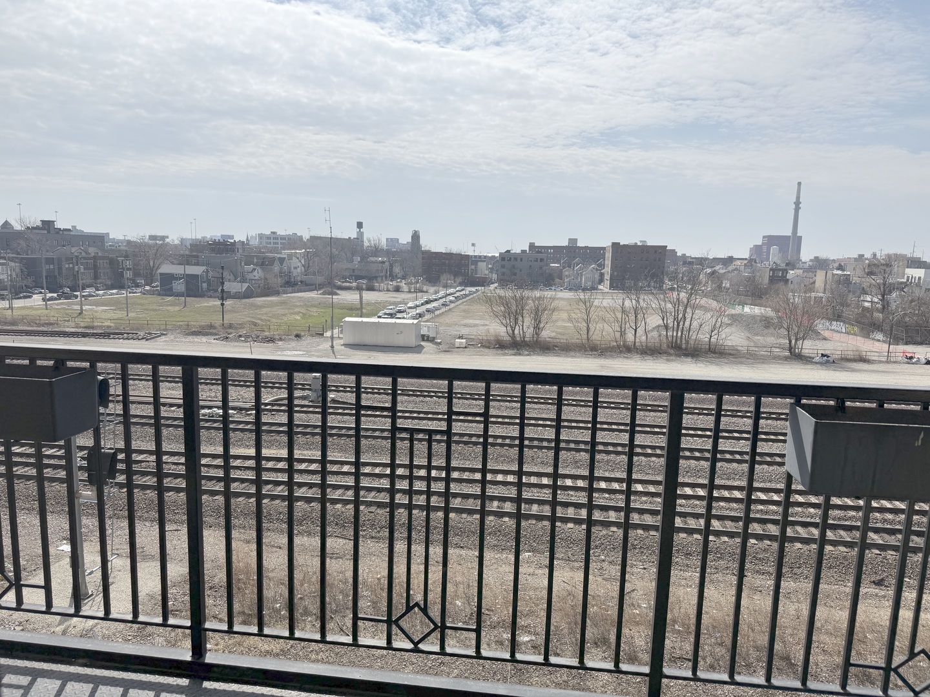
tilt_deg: -8.3
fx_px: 645
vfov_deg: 56.8
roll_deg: -2.0
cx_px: 465
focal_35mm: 24
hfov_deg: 71.6
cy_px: 348
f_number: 1.78
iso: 80
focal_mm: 6.76
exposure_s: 1/11905
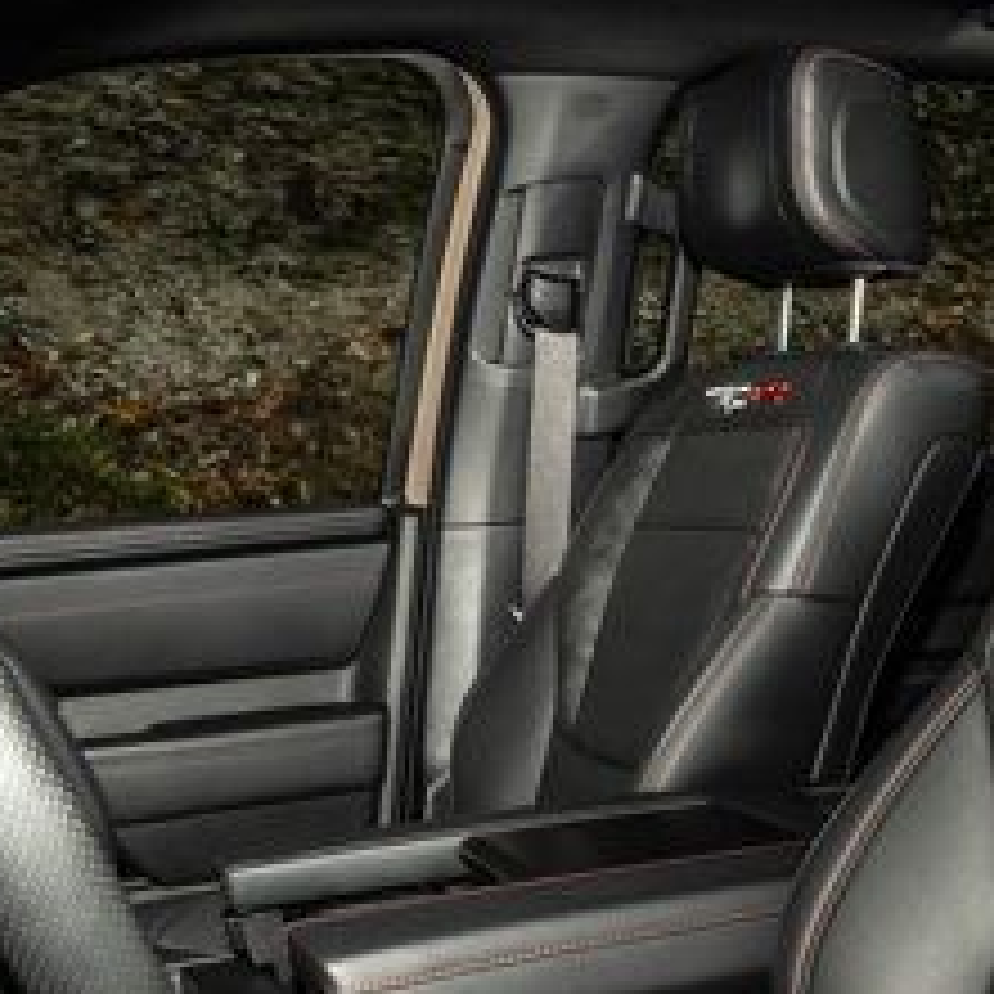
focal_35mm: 59
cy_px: 713
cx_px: 814
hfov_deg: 28.4
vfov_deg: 28.7
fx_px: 1917
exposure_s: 1/200
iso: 800
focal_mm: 24
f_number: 10
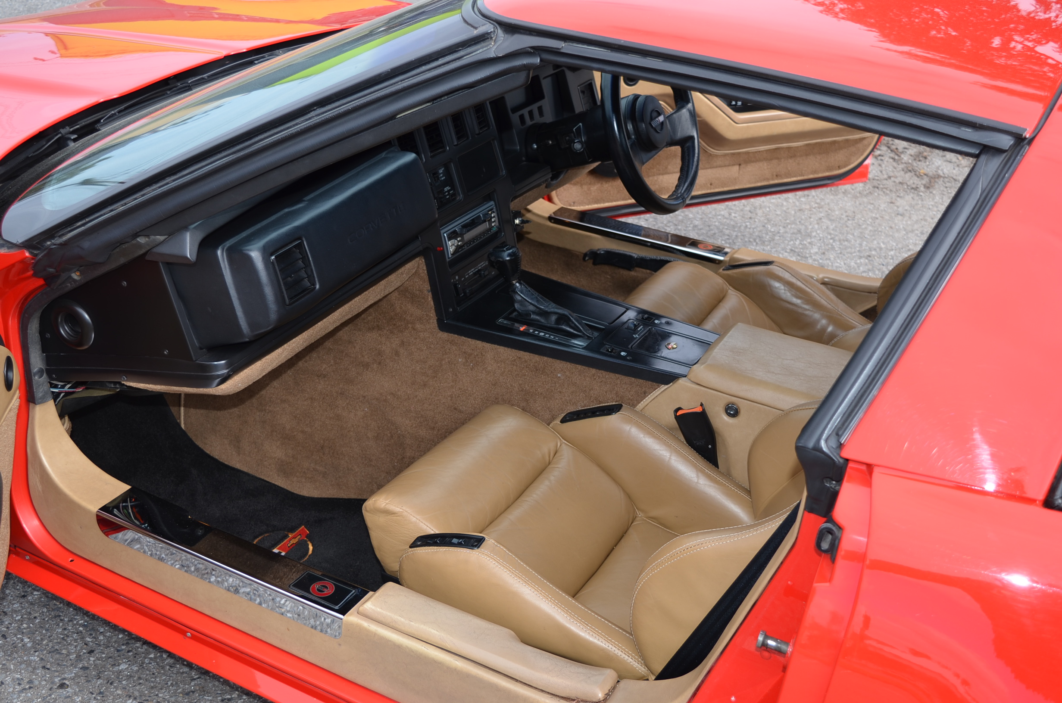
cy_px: 352
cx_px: 531
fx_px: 1236
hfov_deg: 46.5
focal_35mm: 42
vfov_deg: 31.8
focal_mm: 28
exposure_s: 1/250
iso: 100
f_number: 5.6
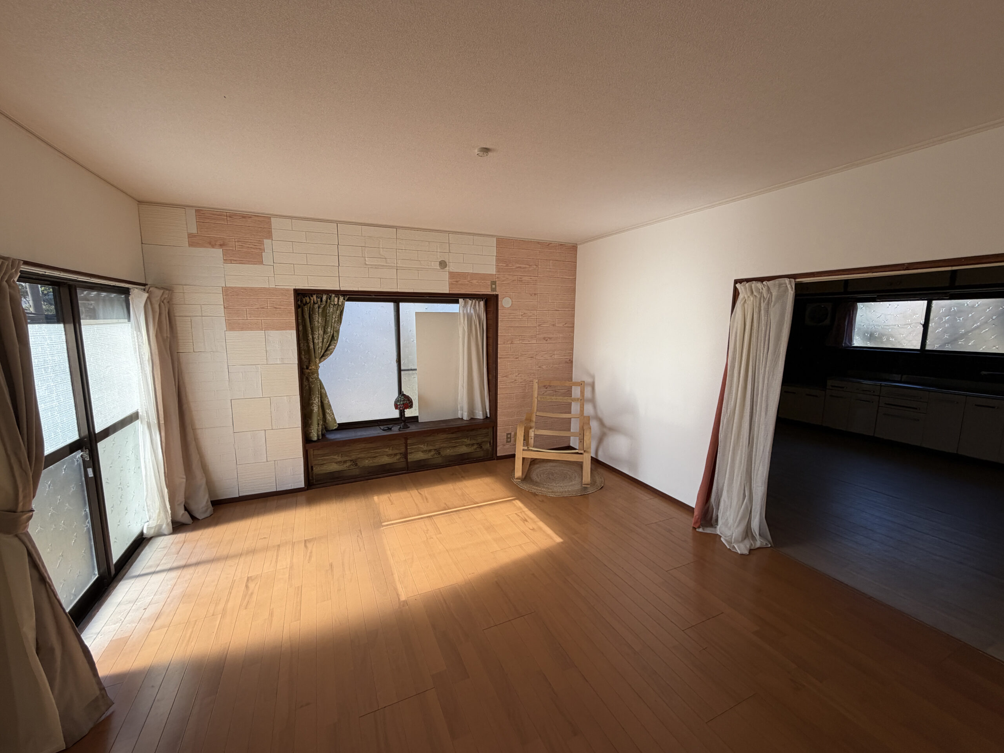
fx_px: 406
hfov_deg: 102.1
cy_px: 376
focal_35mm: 14
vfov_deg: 85.7
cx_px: 502
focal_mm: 2.22
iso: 50
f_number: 2.2
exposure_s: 1/403
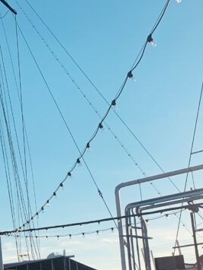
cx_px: -123
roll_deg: +1.4
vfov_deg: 25.7
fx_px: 587
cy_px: 199
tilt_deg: +13.5
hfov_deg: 17.2
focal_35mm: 75
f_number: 1.8
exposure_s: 1/2611
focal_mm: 4.25
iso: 25
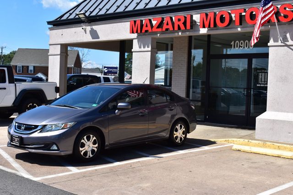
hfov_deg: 38.9
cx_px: 146
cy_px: 98
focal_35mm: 51
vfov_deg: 26.5
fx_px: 415
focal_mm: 34
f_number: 11
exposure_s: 1/500
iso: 360
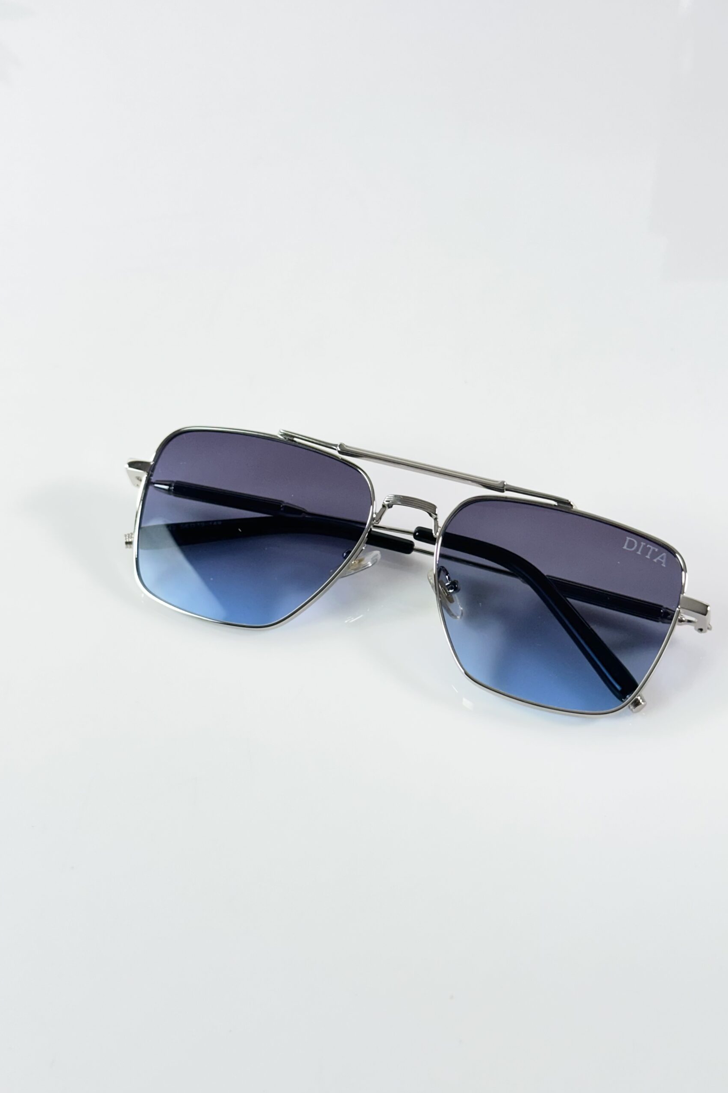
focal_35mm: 50
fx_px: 1517
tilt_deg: -49.5
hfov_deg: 27.0
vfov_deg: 39.6
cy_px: 546
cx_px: 407
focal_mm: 6.86
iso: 80
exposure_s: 1/100
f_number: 1.78
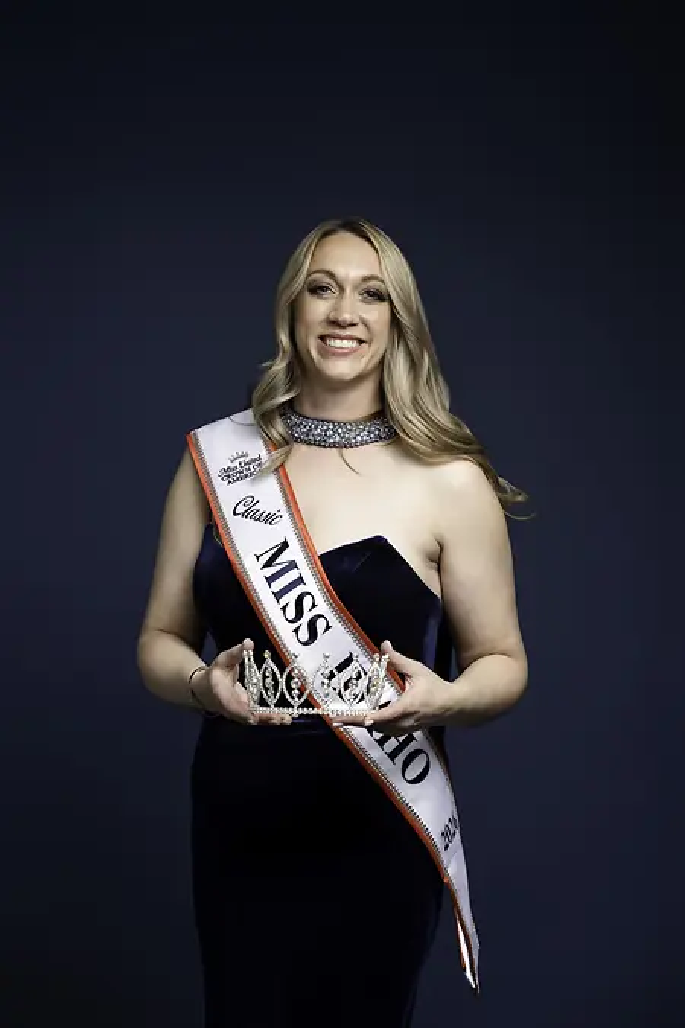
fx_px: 2426
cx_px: 342
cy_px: 514
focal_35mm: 85
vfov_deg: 23.9
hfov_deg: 16.1
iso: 160
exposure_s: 1/200
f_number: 6.3
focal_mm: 85
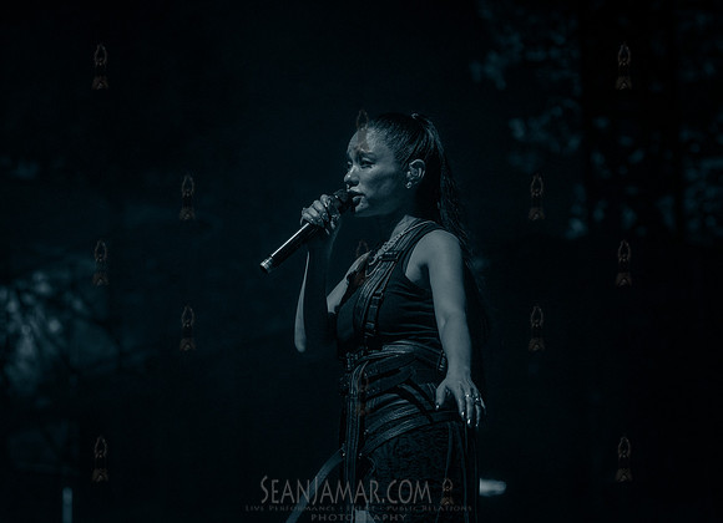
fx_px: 2188
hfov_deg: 18.8
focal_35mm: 106
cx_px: 363
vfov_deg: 13.6
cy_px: 238
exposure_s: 1/400
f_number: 4
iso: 6400
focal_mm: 92
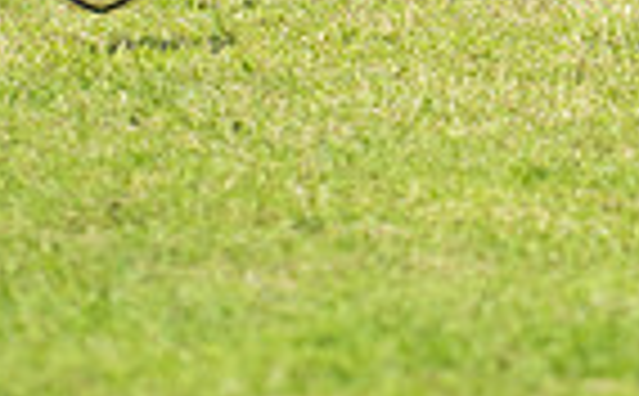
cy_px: -443
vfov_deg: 1.2
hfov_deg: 1.9
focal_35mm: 1128
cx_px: 594
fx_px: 19597
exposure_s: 1/2500
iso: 250
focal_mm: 180
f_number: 3.2
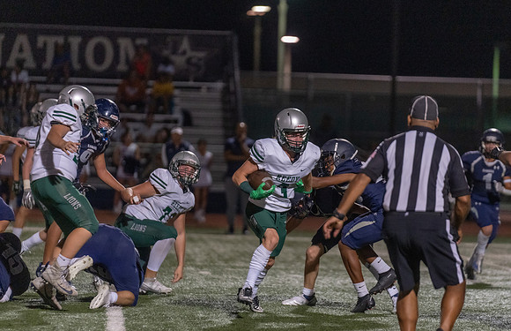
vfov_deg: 5.7
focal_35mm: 237
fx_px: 3333
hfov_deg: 8.8
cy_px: 192
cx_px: 287
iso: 5000
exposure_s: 1/1000
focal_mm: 200
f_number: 2.8
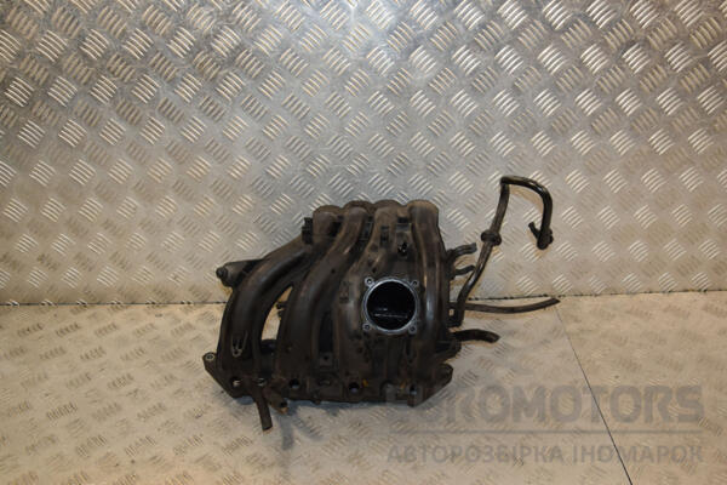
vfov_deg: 40.0
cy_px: 242
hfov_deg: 57.2
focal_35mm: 33
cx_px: 364
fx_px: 666
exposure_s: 1/200
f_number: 6.3
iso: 800
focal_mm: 22
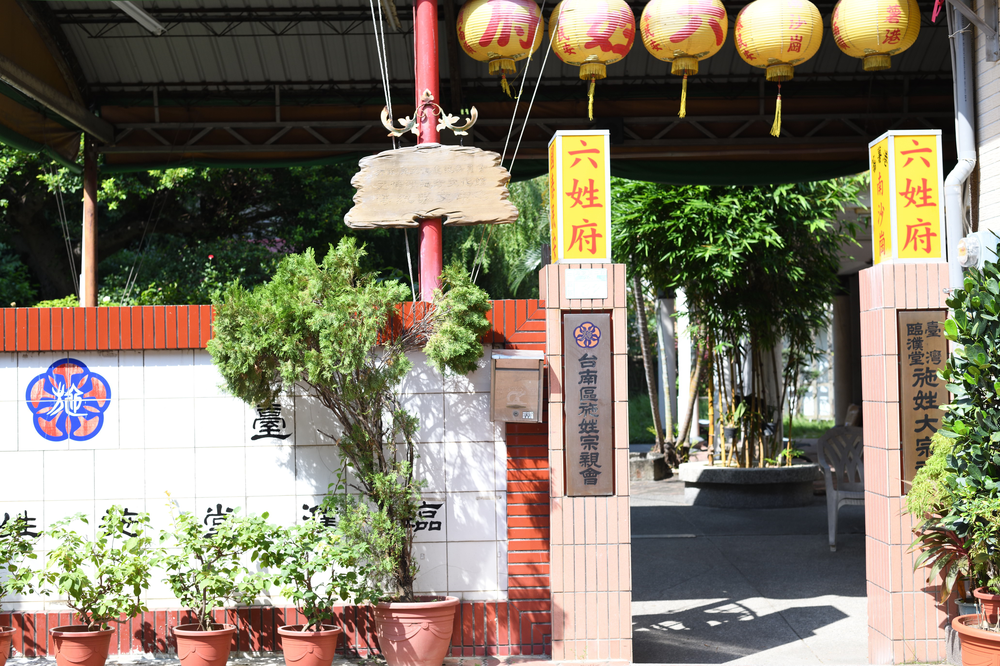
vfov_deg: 27.0
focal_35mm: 50
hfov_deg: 39.6
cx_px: 500
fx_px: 1389
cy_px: 333
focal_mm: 50
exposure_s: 1/1000
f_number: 5
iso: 400
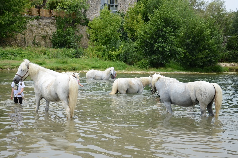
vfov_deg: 22.7
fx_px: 393
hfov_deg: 33.7
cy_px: 71
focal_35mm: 60
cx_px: 128
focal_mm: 35
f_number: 5.6
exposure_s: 1/250
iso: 100
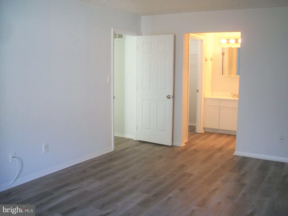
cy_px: 108
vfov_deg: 40.7
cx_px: 144
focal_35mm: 35
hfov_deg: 52.6
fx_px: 291
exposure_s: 1/13
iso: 160
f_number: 3.1
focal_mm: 6.3
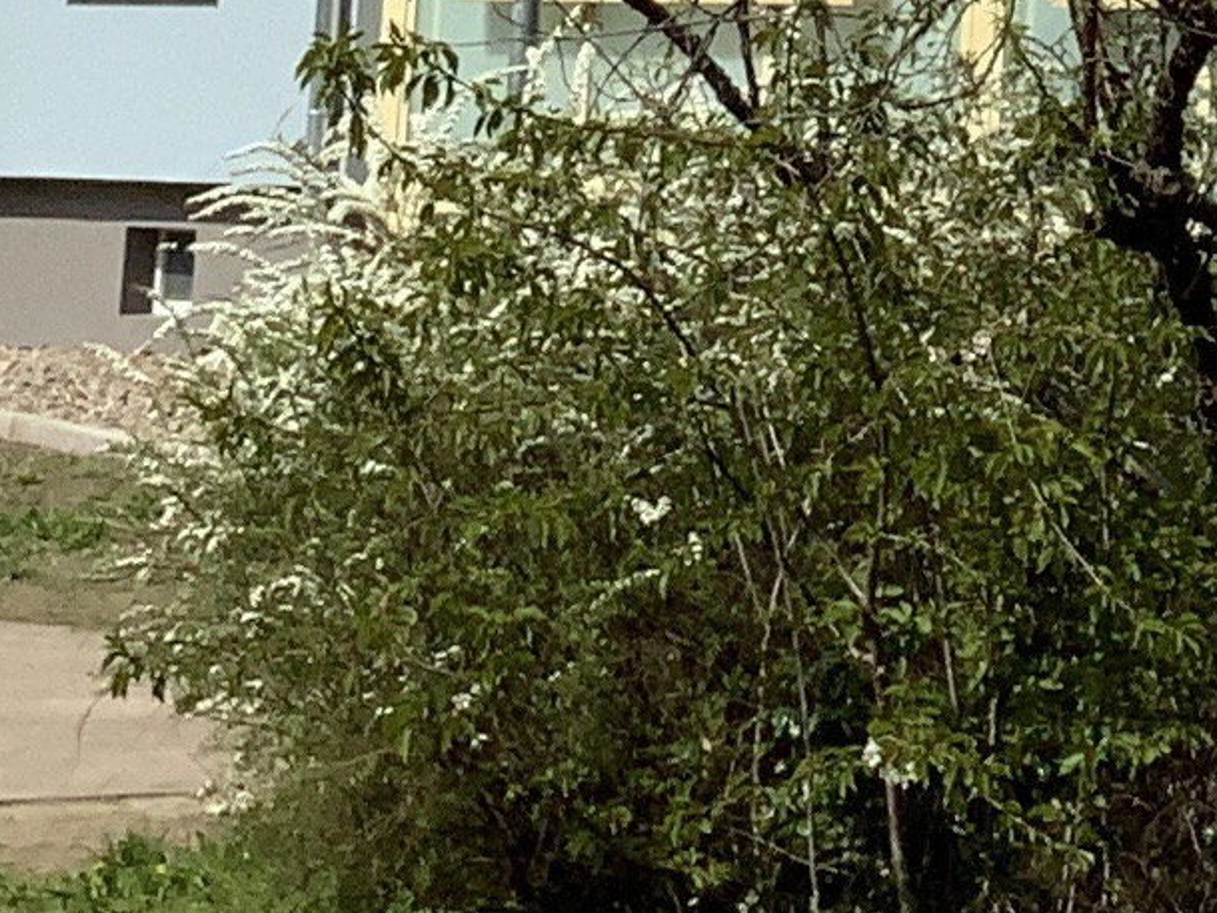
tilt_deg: +10.8
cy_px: -1115
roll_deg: -1.6
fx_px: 6752
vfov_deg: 7.3
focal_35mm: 192
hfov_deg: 10.1
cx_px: 1463
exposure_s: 1/3788
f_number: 1.8
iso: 20
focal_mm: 3
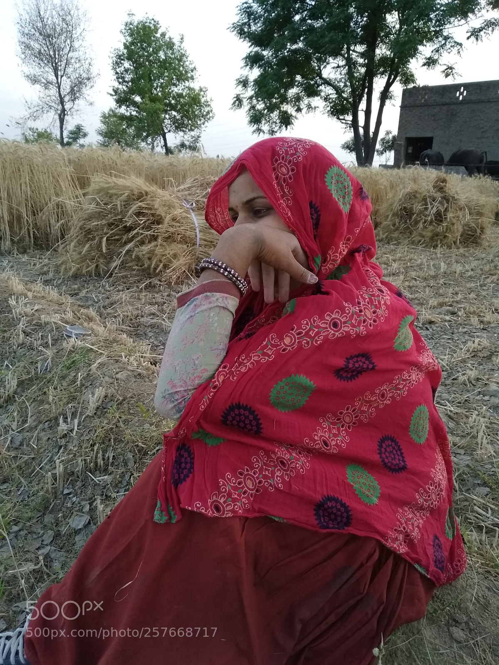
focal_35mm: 26
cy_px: 332
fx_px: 500
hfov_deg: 53.1
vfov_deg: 67.3
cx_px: 250
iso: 160
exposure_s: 1/50
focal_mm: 3.81
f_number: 2.2
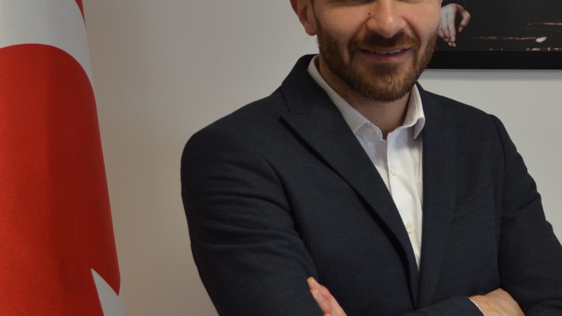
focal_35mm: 79
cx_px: 507
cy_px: 91
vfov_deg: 15.3
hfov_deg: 26.0
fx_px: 1177
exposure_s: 1/30
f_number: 4
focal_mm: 22
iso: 280
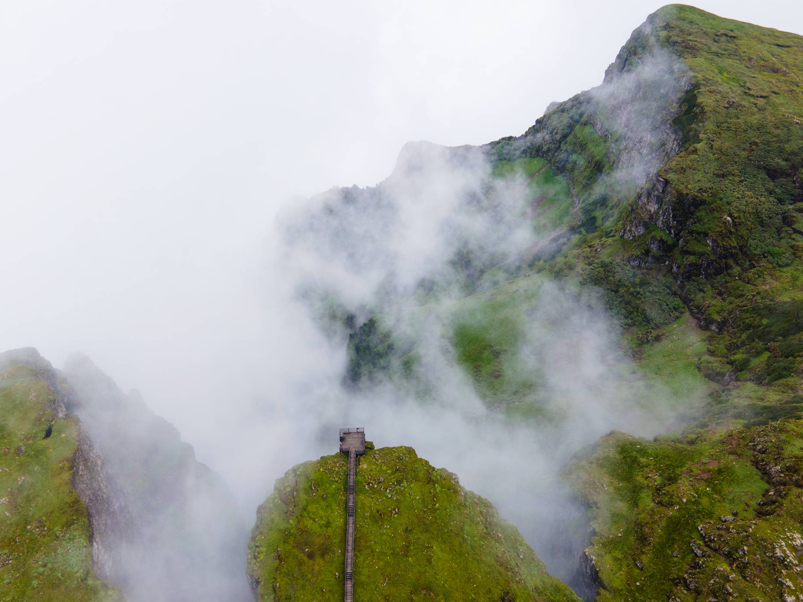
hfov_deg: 69.4
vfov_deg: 54.9
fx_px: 580
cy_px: 312
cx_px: 395
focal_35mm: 25
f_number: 2.8
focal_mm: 4.5
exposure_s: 1/320
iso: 100
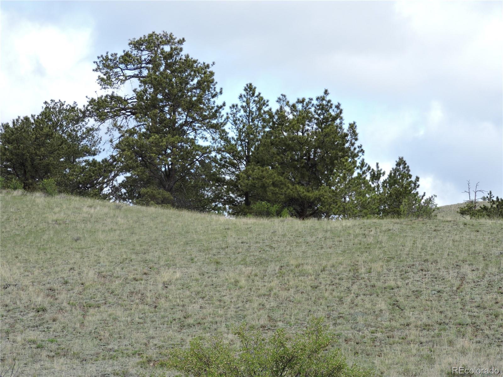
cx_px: 252
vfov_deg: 14.8
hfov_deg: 19.6
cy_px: 188
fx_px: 1453
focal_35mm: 100
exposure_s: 1/320
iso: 100
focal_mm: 17.8
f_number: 4.1
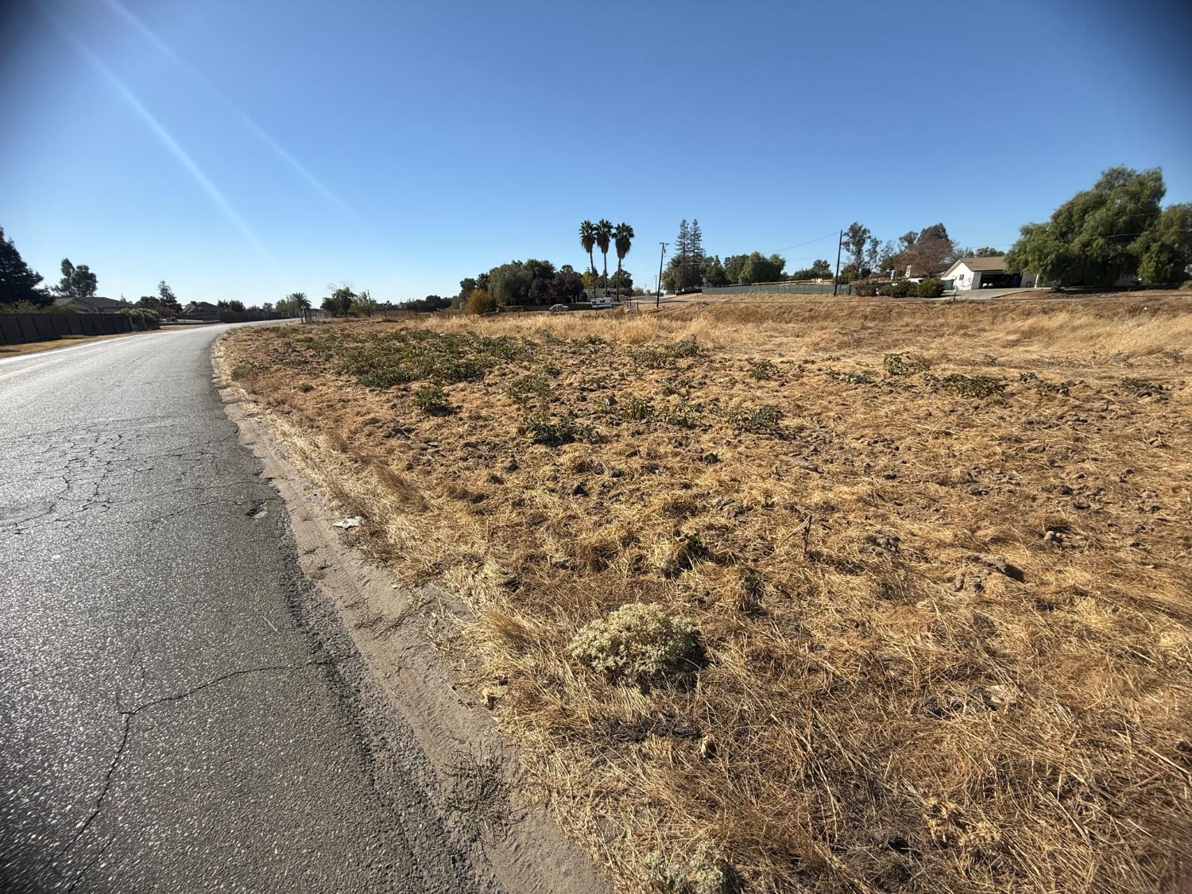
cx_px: 596
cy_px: 447
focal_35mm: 14
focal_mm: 2.22
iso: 50
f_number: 2.2
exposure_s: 1/1745
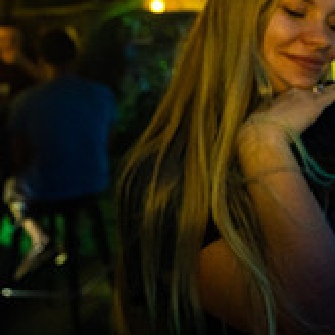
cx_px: 347
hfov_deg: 34.3
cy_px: 32
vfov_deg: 36.0
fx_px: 482
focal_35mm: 44
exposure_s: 1/80
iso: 3200
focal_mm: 14.6
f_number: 2.8
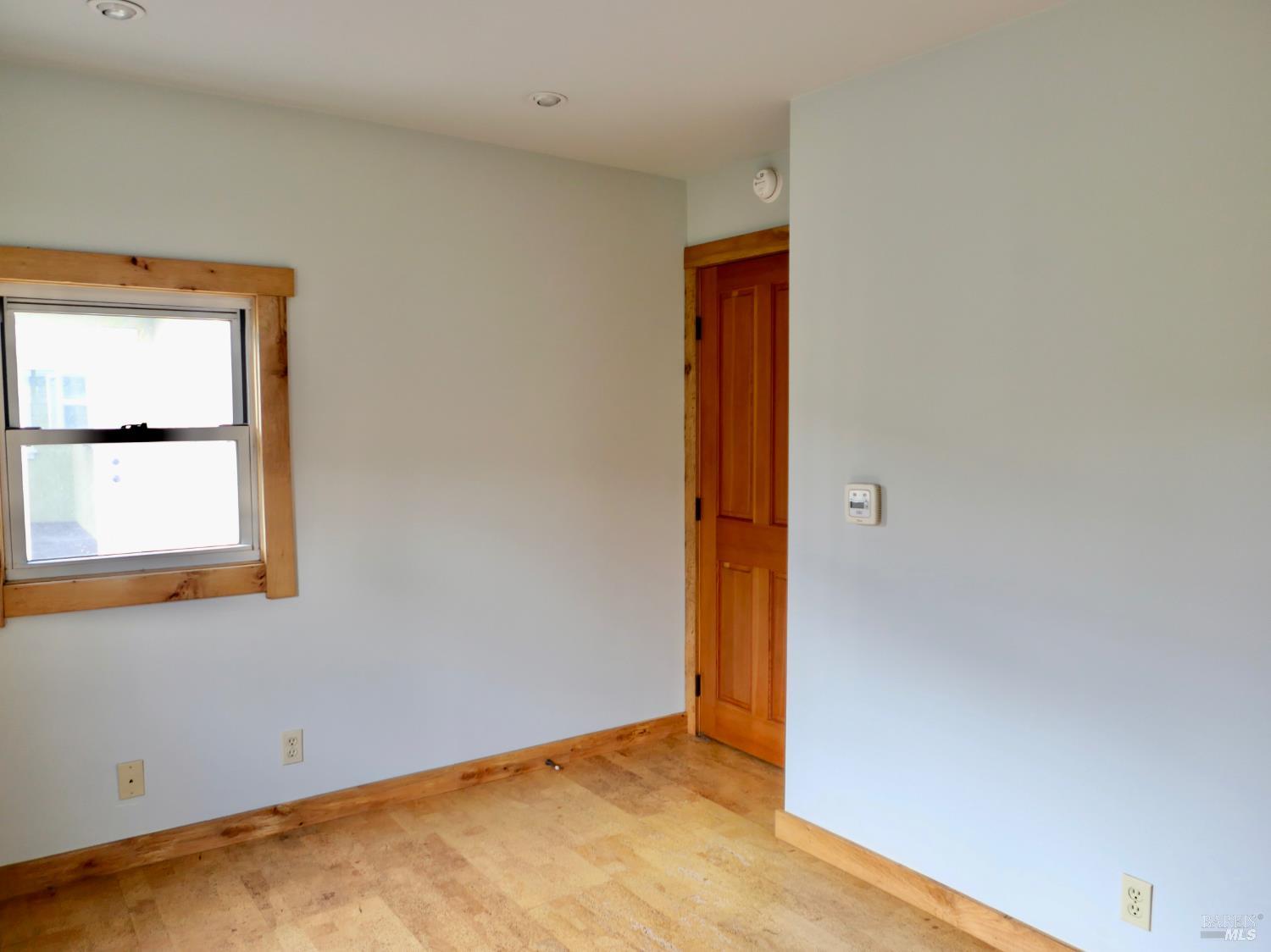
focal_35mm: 24
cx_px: 636
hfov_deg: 71.6
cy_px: 476
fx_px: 881
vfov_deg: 56.8
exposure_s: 1/80
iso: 200
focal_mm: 10.9
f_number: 1.7
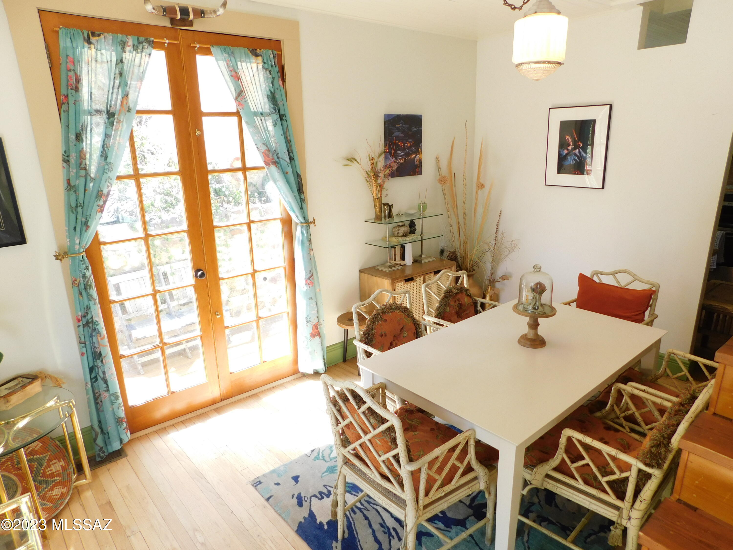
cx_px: 366
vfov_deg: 58.9
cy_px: 275
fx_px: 487
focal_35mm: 23
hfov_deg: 73.9
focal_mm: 4
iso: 125
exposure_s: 1/60
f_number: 3
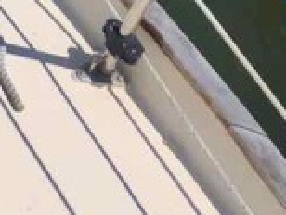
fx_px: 1200
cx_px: -351
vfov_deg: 9.6
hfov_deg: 11.7
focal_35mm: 145
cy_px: -196
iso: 25
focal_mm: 3.99
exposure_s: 1/8000
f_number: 1.8
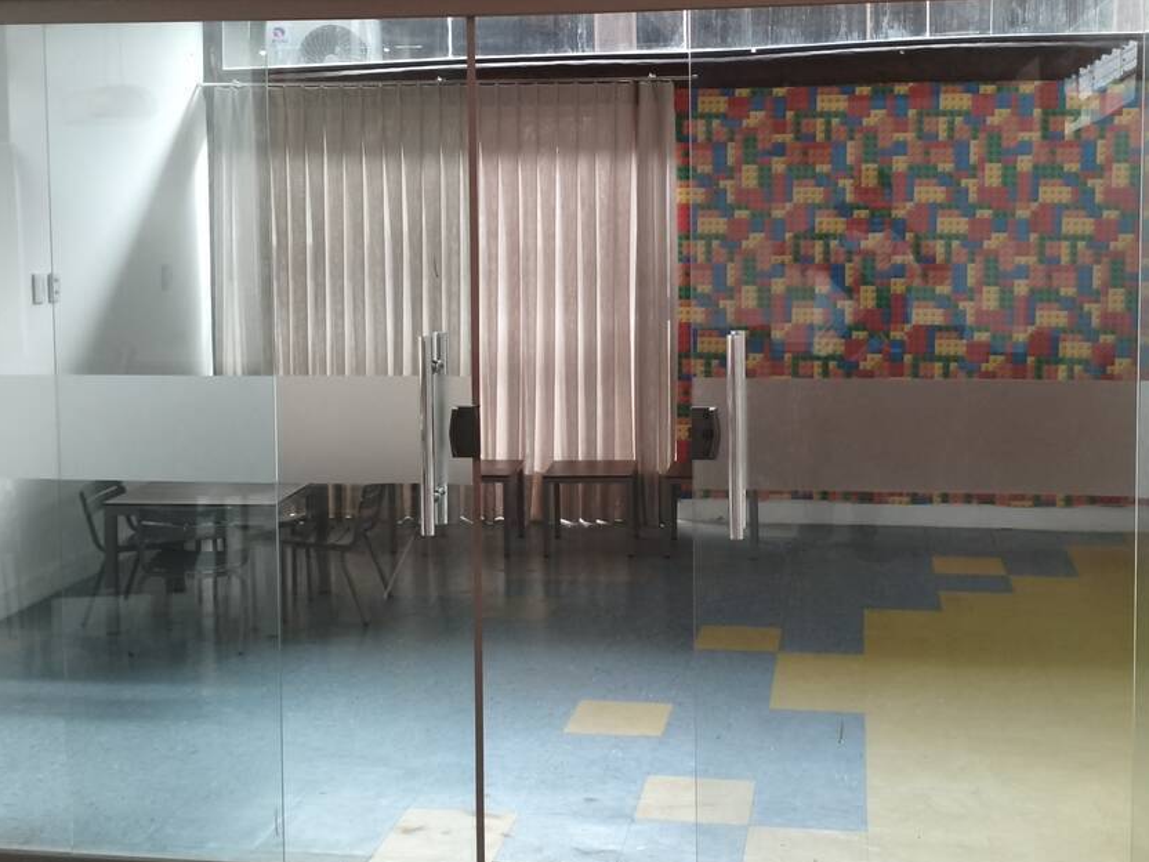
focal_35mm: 45
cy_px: 325
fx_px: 1494
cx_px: 637
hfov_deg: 42.0
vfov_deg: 32.0
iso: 1600
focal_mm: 4.94
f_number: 1.5
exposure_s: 1/120
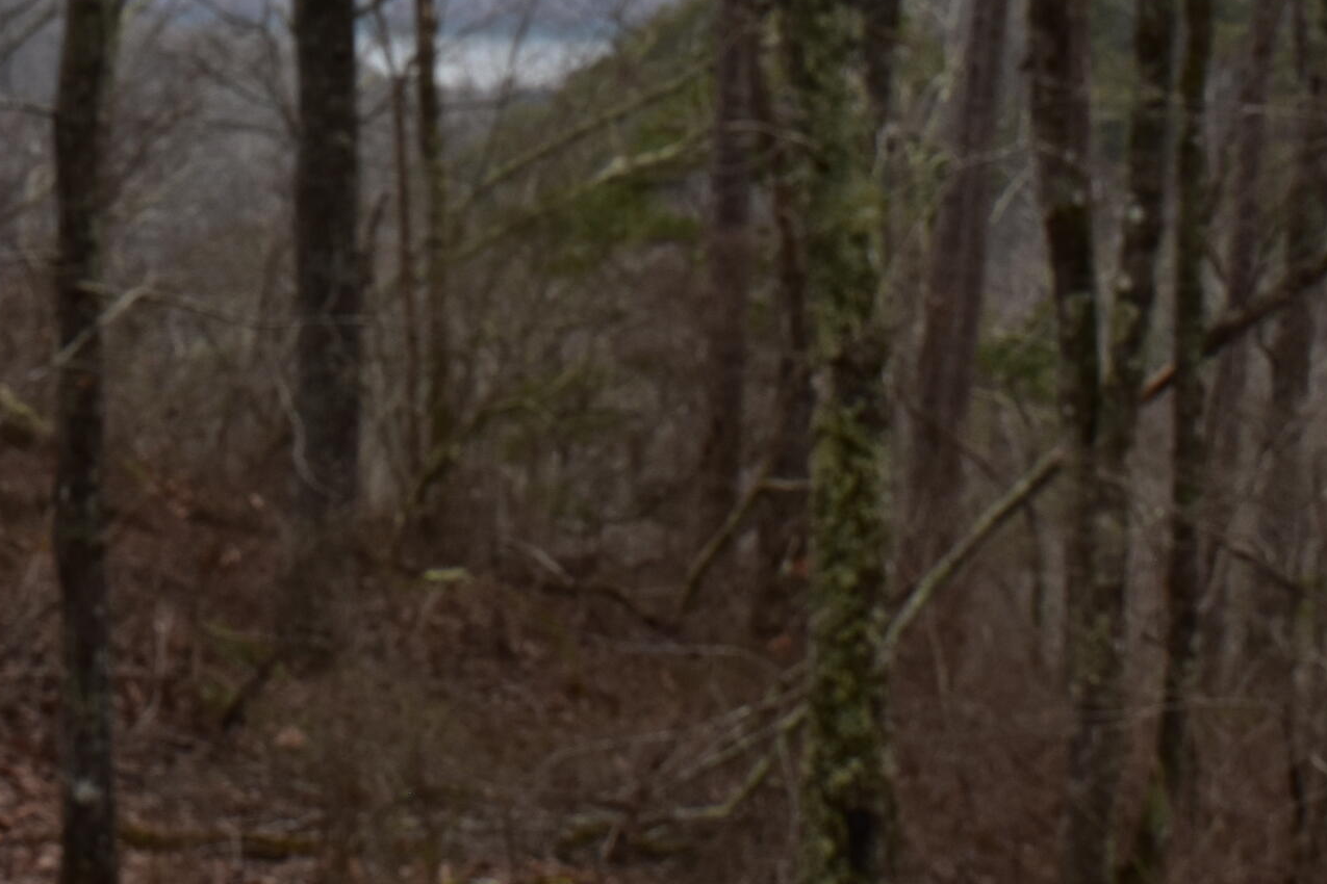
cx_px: 237
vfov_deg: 11.3
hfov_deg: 16.9
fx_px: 4423
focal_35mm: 120
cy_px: -106
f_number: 10
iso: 400
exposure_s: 1/320
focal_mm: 34
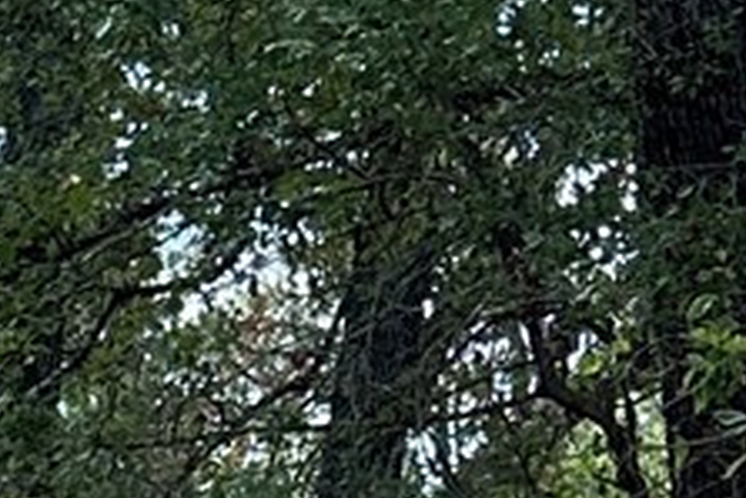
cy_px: 1430
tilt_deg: -5.1
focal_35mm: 229
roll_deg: -0.6
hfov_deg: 8.5
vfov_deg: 5.7
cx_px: -800
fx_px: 4748
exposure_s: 1/469
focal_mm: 6.86
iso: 80
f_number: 1.78
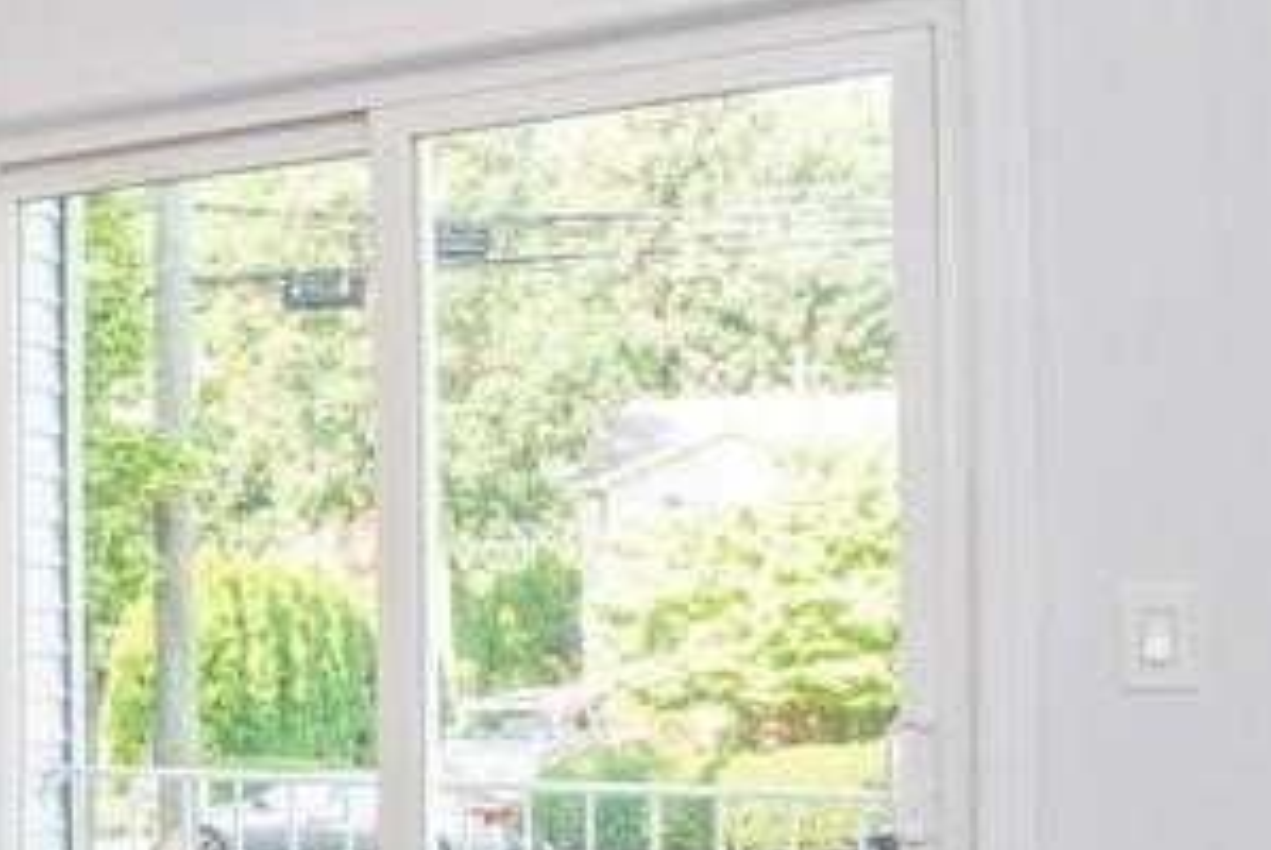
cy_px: 654
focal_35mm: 54
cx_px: -157
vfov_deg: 24.8
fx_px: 1908
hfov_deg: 32.1
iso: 200
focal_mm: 18
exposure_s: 1/10
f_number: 13
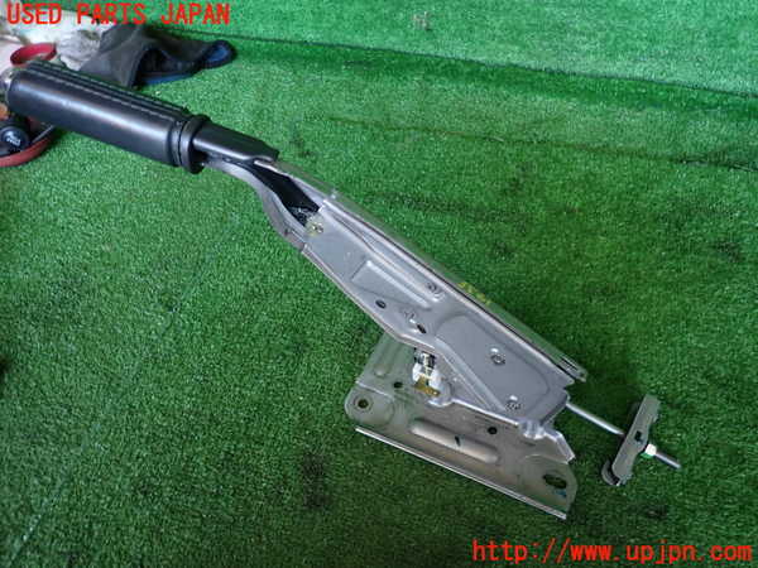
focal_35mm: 25
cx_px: 379
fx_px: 547
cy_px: 284
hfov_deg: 69.4
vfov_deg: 54.9
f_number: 2
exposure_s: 1/40
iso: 200
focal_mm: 4.5
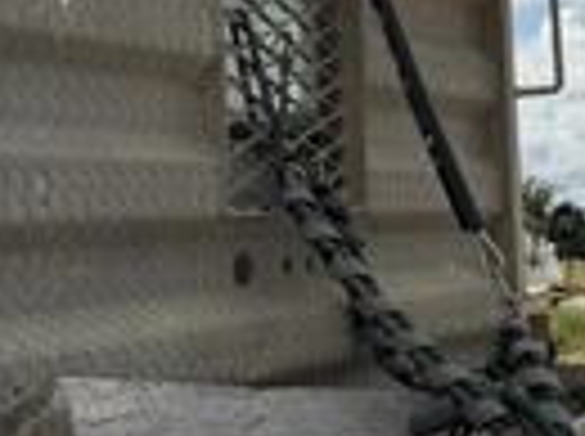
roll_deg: +3.3
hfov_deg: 26.3
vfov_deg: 19.6
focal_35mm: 74
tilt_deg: +8.3
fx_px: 1248
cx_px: 234
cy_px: 90
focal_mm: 6.76
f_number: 1.78
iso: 80
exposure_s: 1/6173
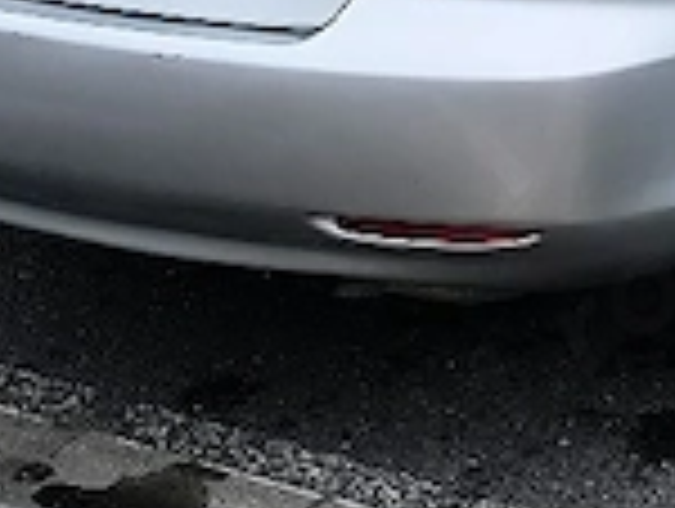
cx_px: 572
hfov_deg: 14.0
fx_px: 2734
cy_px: -211
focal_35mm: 140
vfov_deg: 10.3
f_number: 1.65
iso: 50
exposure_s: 1/1000
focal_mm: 6.14
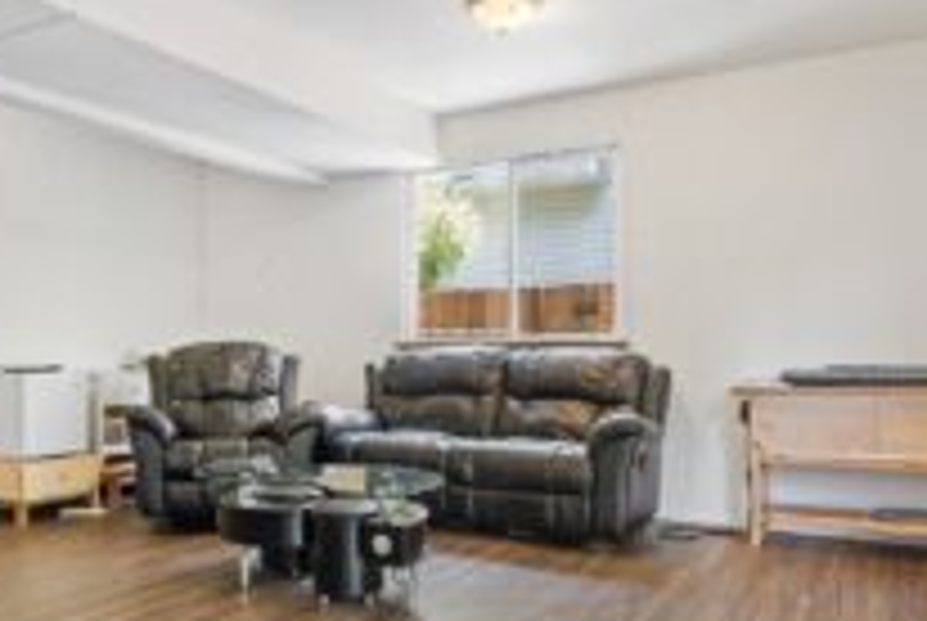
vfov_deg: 42.4
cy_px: 353
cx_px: 400
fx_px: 799
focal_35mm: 31
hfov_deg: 60.0
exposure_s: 4
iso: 100
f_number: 10
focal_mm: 16
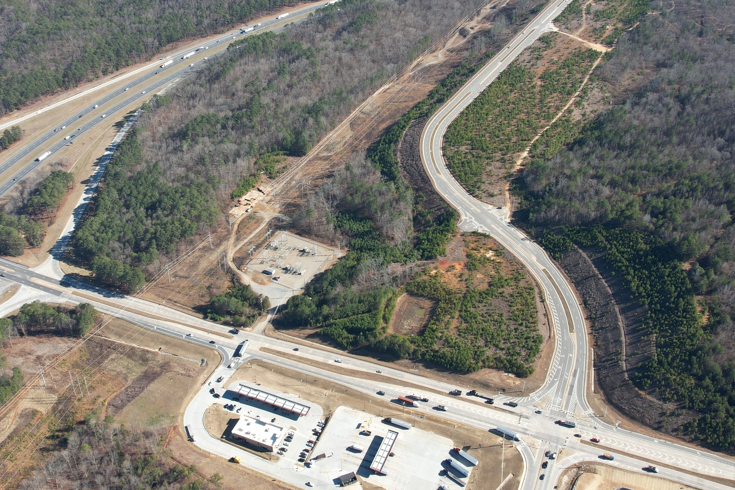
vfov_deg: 35.0
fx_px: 776
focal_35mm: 38
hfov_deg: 50.6
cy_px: 204
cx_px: 337
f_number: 2.8
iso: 110
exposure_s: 1/240
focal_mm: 8.38
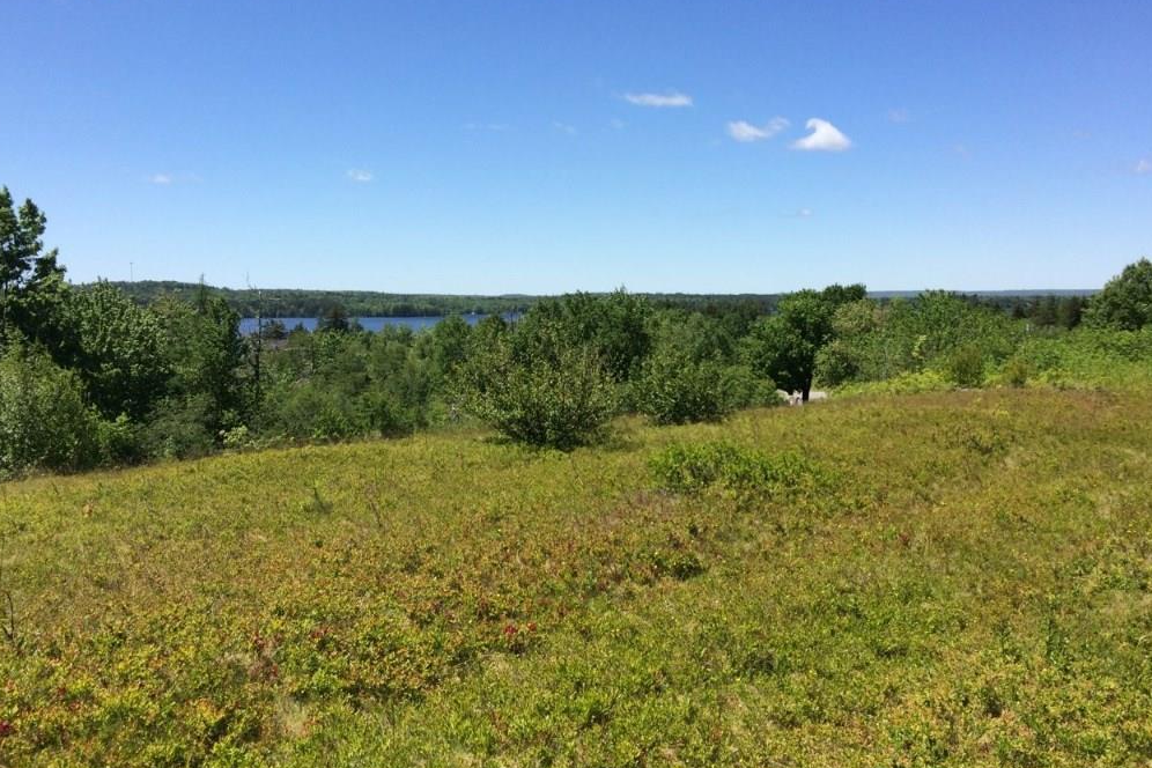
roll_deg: +0.3
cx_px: 574
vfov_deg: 42.3
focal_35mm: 31
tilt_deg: -4.2
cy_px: 374
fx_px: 992
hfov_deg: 60.3
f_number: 2.2
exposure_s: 1/2053
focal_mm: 4.15
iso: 32
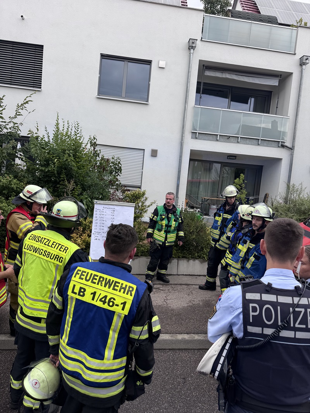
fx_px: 286
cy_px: 206
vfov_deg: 71.6
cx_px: 155
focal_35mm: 24
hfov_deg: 56.8
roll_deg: -6.1
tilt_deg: -4.8
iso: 80
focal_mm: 6.76
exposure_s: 1/392
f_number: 1.78
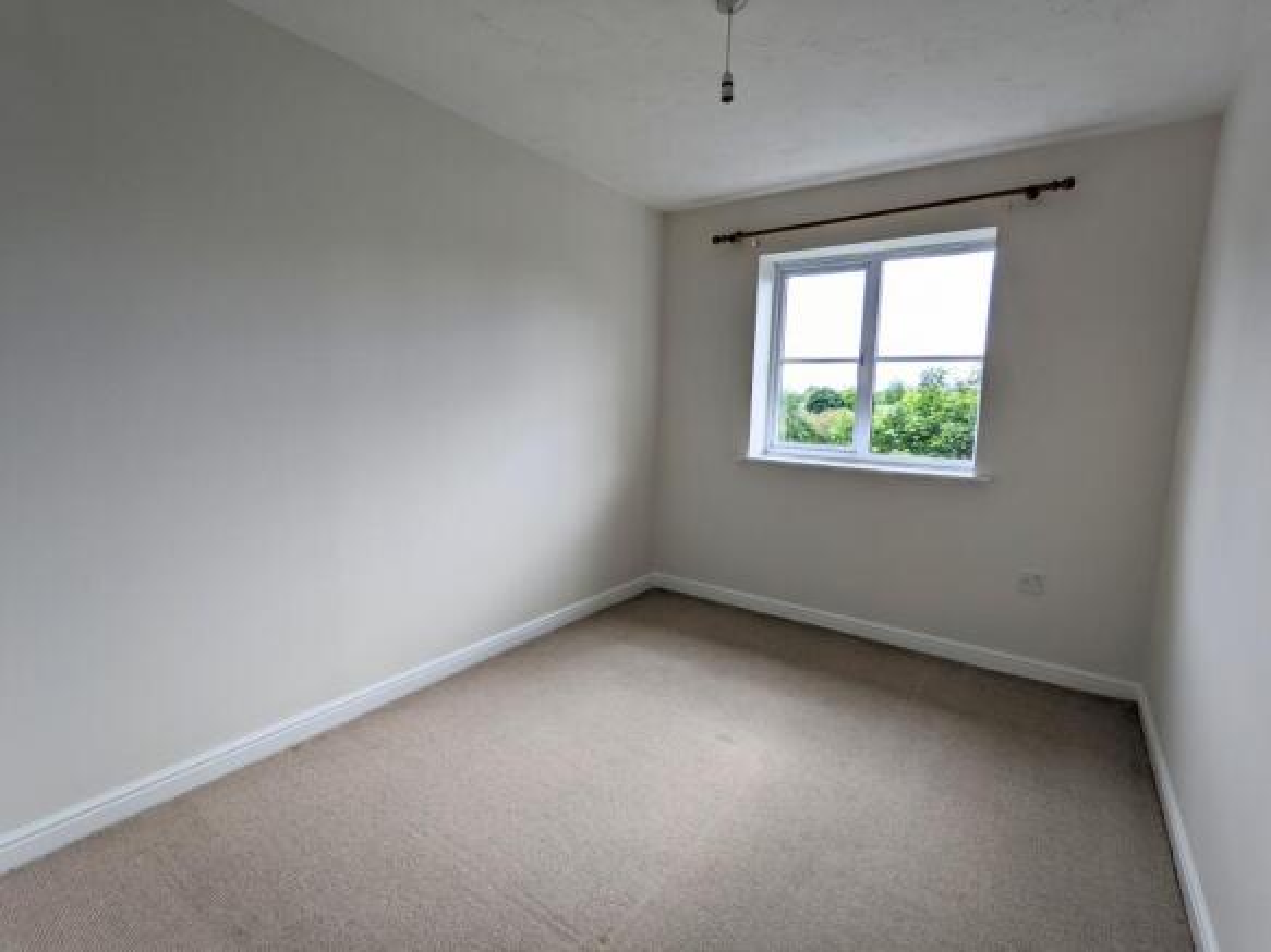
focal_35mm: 16
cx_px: 636
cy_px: 476
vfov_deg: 78.1
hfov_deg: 94.5
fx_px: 587
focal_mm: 2.22
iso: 34
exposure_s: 1/275
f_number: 2.2
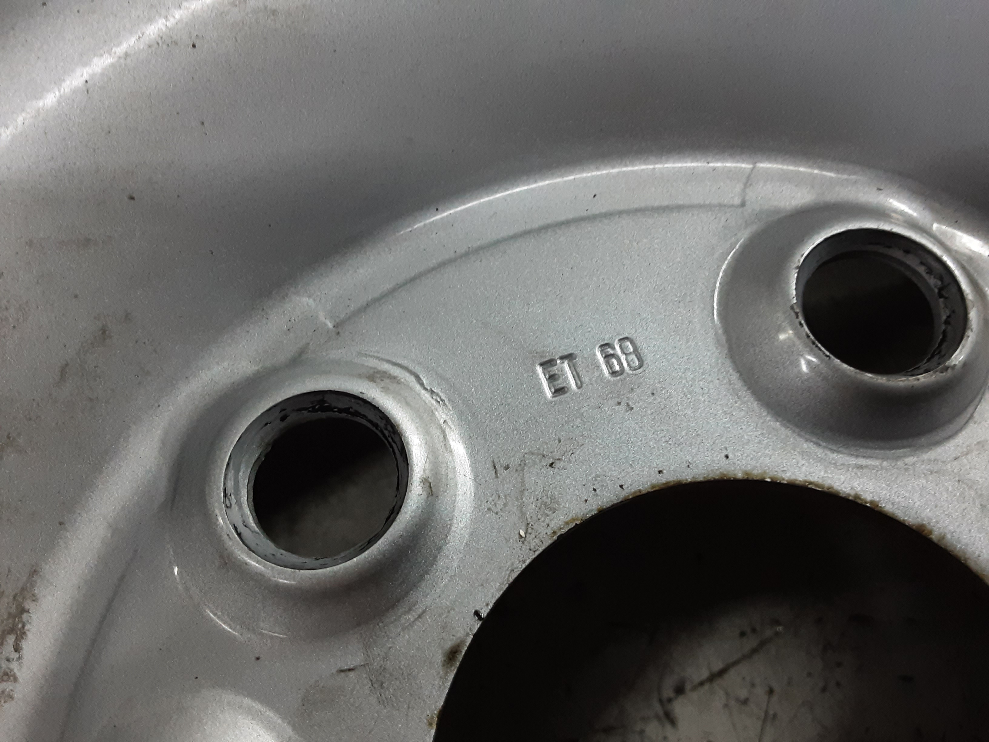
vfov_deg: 51.4
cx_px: 494
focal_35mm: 27
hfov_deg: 65.3
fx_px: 771
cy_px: 371
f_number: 1.9
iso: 160
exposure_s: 1/50
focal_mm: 2.91
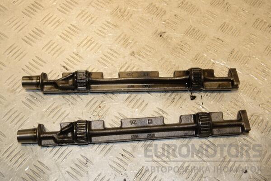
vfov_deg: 28.1
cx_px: 136
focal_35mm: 48
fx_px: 361
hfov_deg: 41.1
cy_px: 90
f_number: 7.1
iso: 800
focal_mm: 32
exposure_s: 1/200
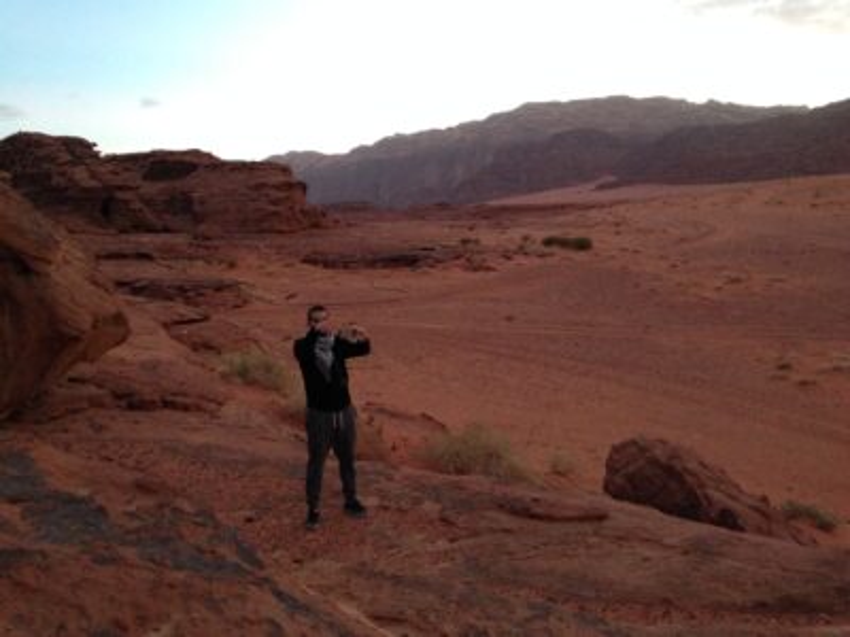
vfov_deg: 42.9
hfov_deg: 55.4
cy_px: 318
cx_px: 425
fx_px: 810
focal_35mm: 33
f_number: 2.4
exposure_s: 1/15
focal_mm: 4.12
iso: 400
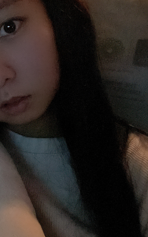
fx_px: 316
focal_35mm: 49
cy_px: 106
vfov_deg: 41.0
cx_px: 5
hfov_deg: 25.3
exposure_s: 1/14
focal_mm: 2.71
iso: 2000
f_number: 2.2
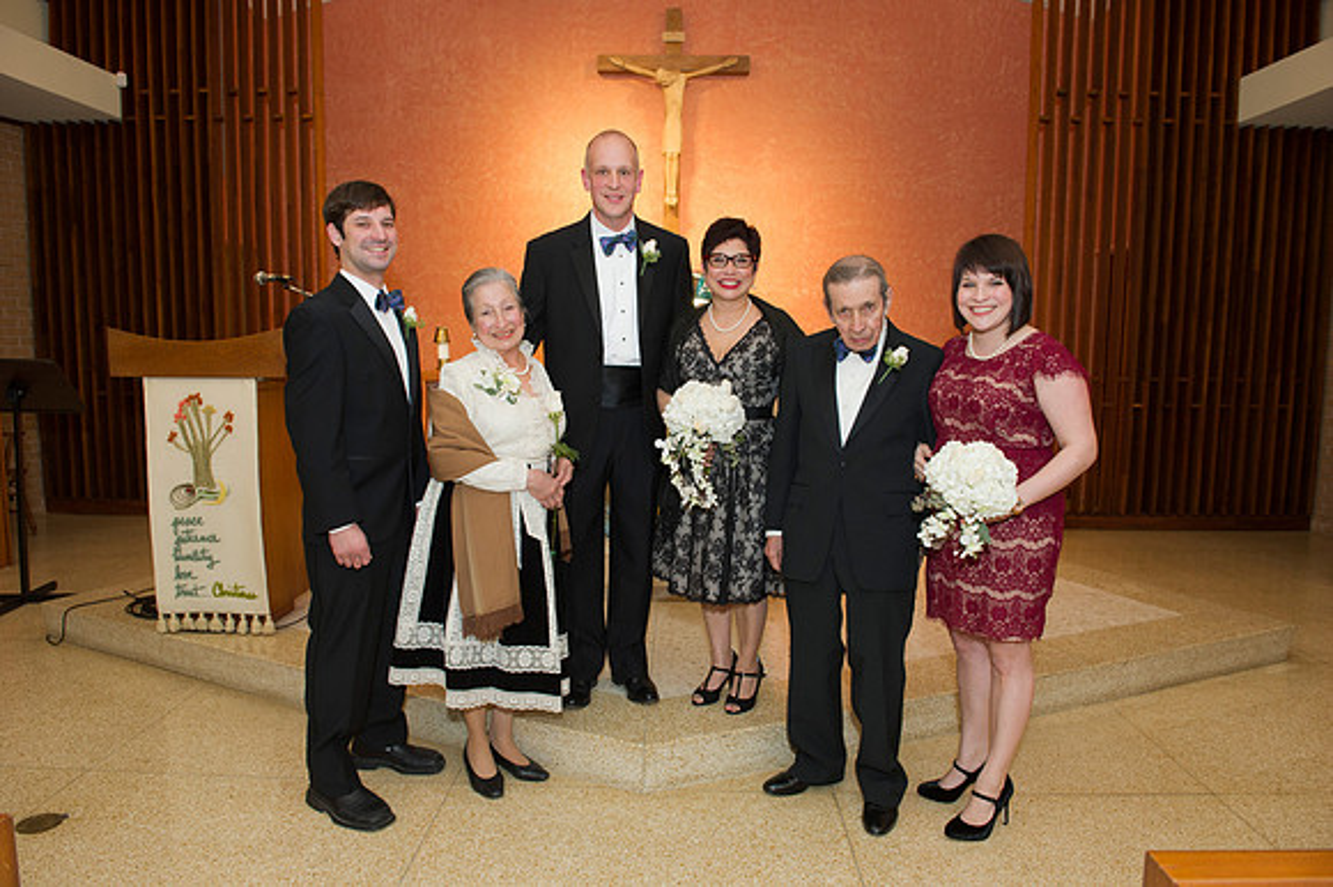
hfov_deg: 73.8
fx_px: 888
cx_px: 666
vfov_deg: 53.1
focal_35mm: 24
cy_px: 444
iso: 1600
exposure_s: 1/160
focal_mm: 24
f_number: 5.6
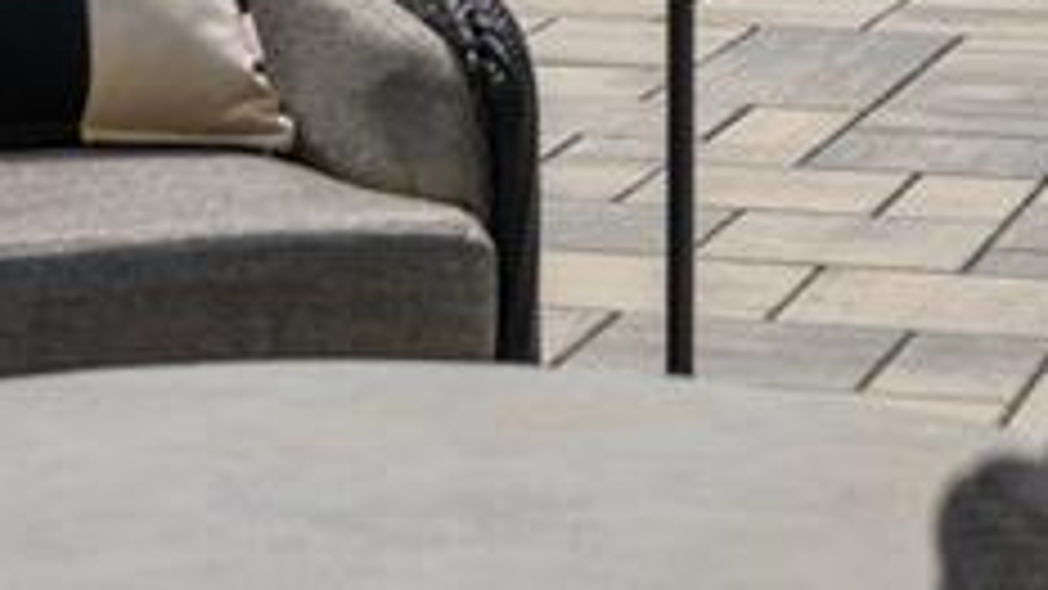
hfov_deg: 12.6
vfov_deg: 6.9
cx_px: 346
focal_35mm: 171
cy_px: -520
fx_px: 4751
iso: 160
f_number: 5.6
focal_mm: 35
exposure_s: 1/500
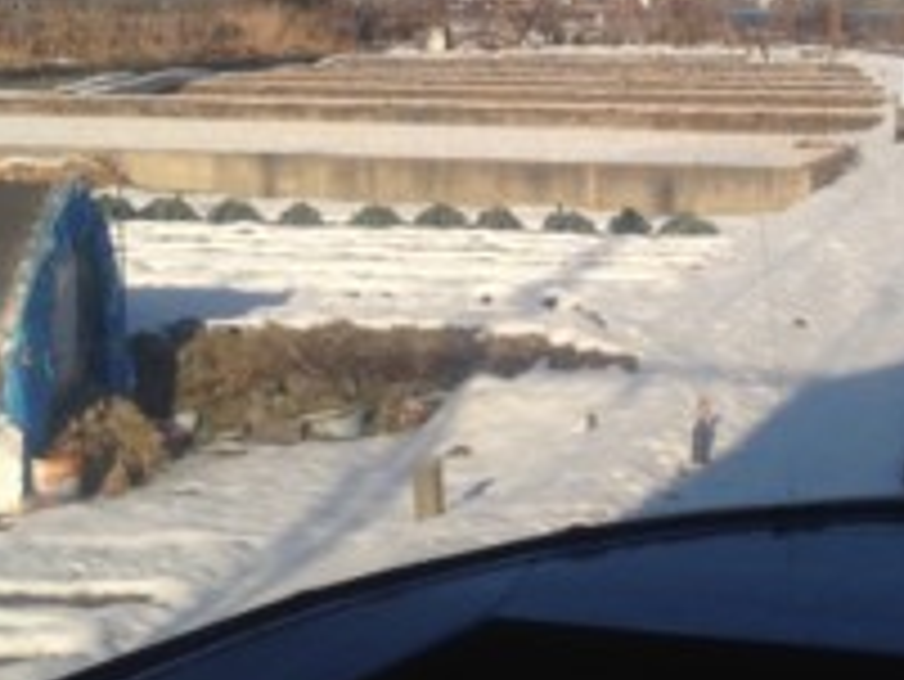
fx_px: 1934
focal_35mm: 74
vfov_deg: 19.5
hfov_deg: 26.2
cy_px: 50
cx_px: 576
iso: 50
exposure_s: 1/797
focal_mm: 4.13
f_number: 2.4
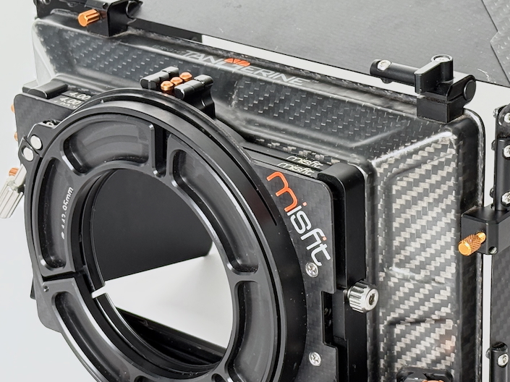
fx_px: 1605
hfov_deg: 18.0
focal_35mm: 109
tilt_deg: -19.6
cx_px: 353
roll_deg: -0.7
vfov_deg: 13.6
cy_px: 184
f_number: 1.78
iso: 160
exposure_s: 1/91
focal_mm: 6.76
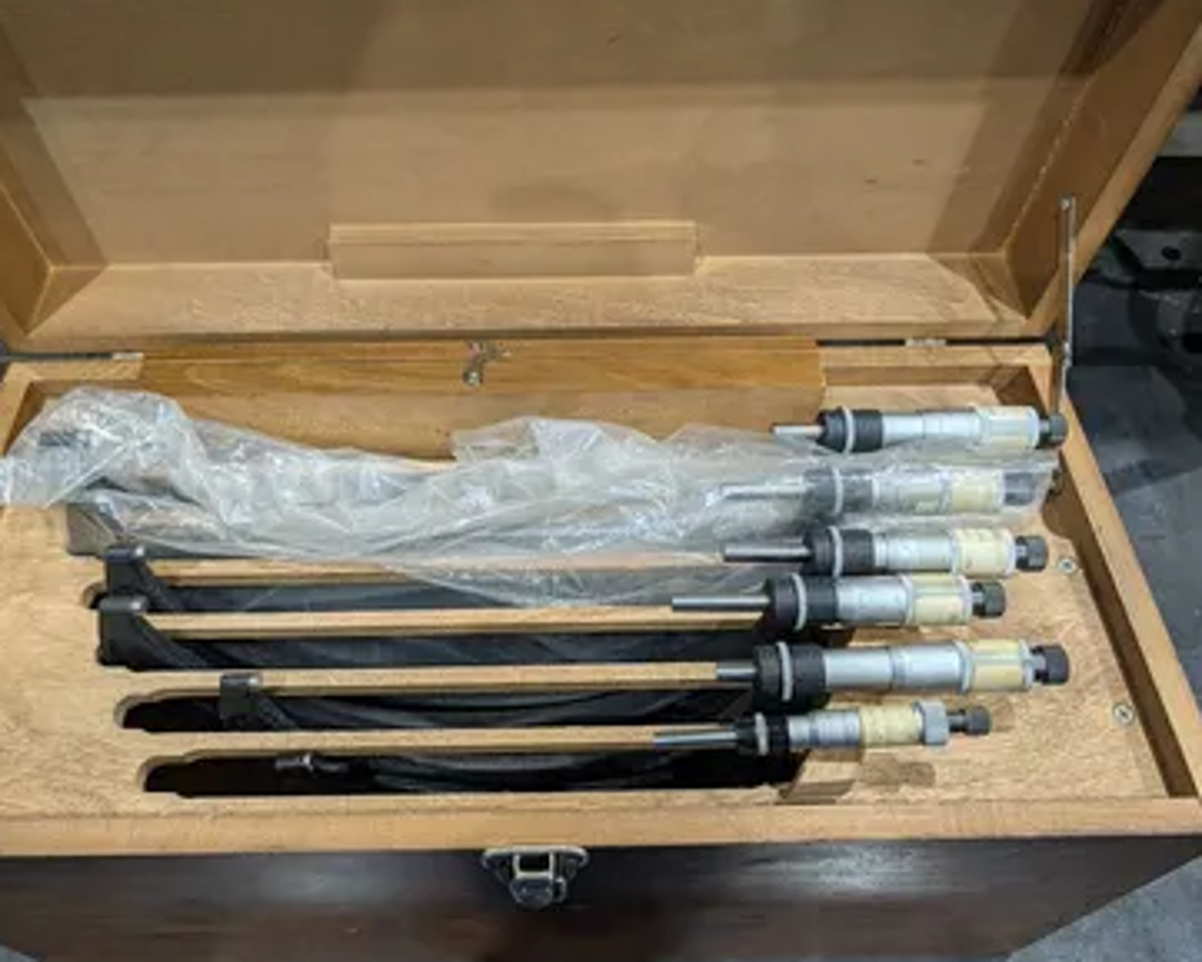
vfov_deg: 54.9
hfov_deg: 65.9
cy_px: 468
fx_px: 925
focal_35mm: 26
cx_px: 539
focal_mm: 6.9
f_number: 1.68
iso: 241
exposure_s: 1/364
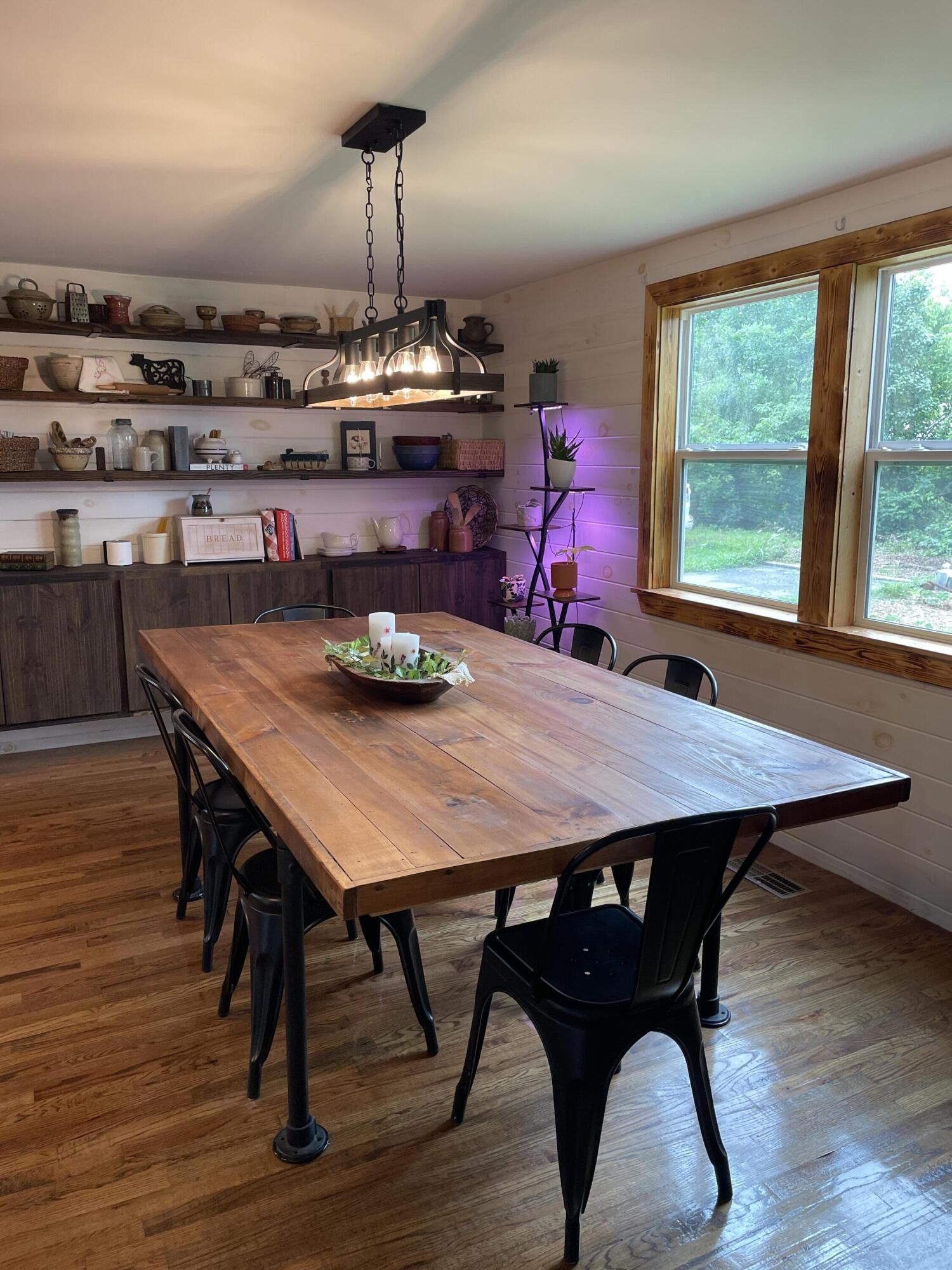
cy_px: 635
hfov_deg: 53.1
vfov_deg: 67.3
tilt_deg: -9.0
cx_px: 476
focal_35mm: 26
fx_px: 953
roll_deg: +1.1
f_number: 1.6
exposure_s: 1/120
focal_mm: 4.2
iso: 125
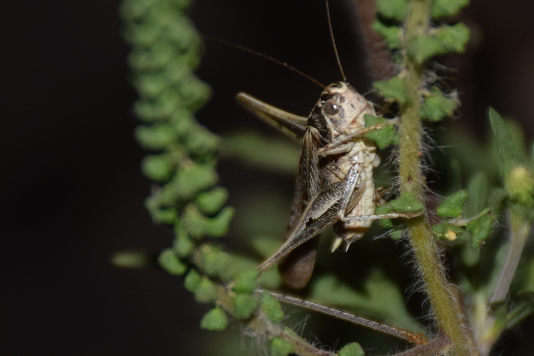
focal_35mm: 210
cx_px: 267
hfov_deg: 9.8
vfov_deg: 6.5
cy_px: 178
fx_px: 3114
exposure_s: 1/200
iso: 320
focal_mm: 140
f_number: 5.6
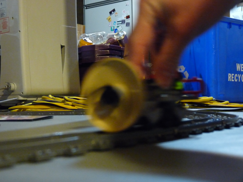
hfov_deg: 29.8
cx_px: 122
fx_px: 456
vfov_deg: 22.6
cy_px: 91
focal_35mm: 65
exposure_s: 1/10
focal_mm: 11.5
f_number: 3.4
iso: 800
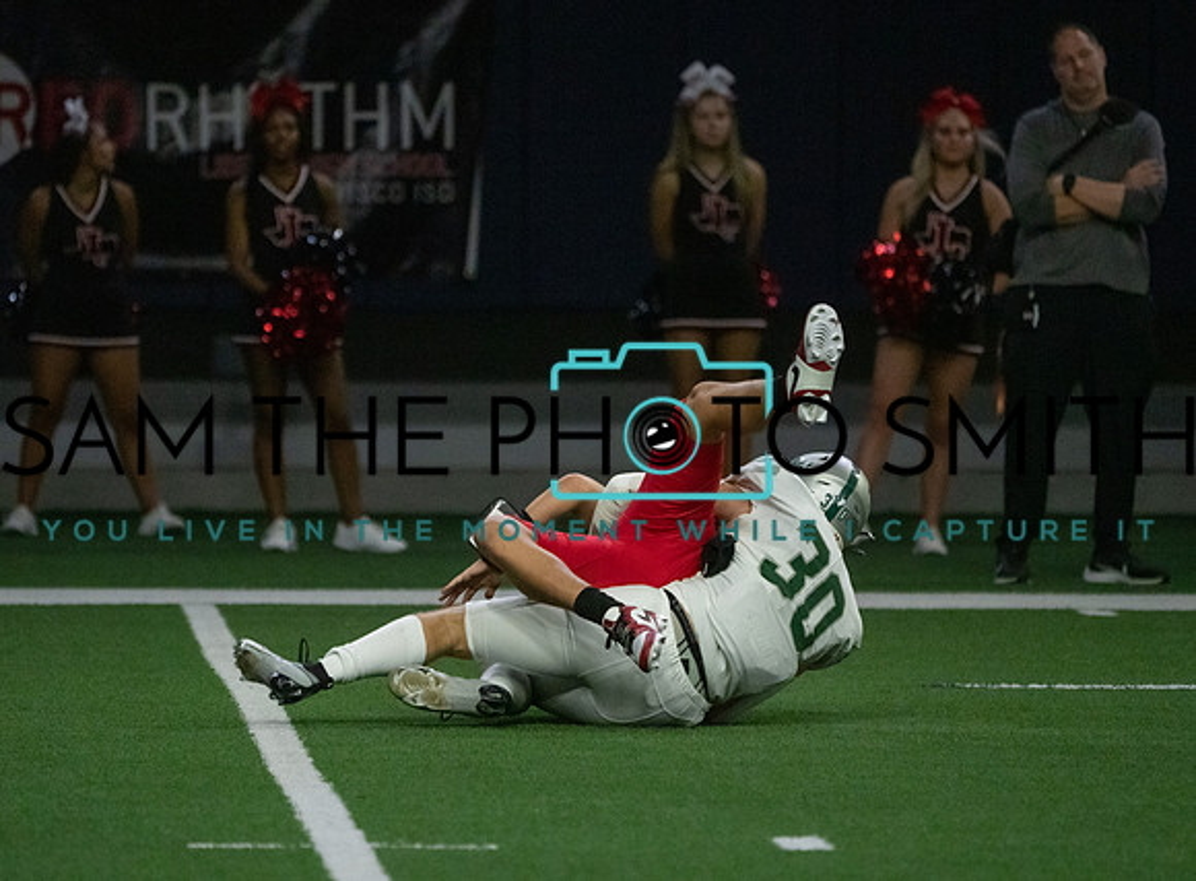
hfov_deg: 4.0
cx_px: 566
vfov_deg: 2.9
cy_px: 470
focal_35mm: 500
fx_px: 17171
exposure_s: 1/1250
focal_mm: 400
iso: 12800
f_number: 5.6
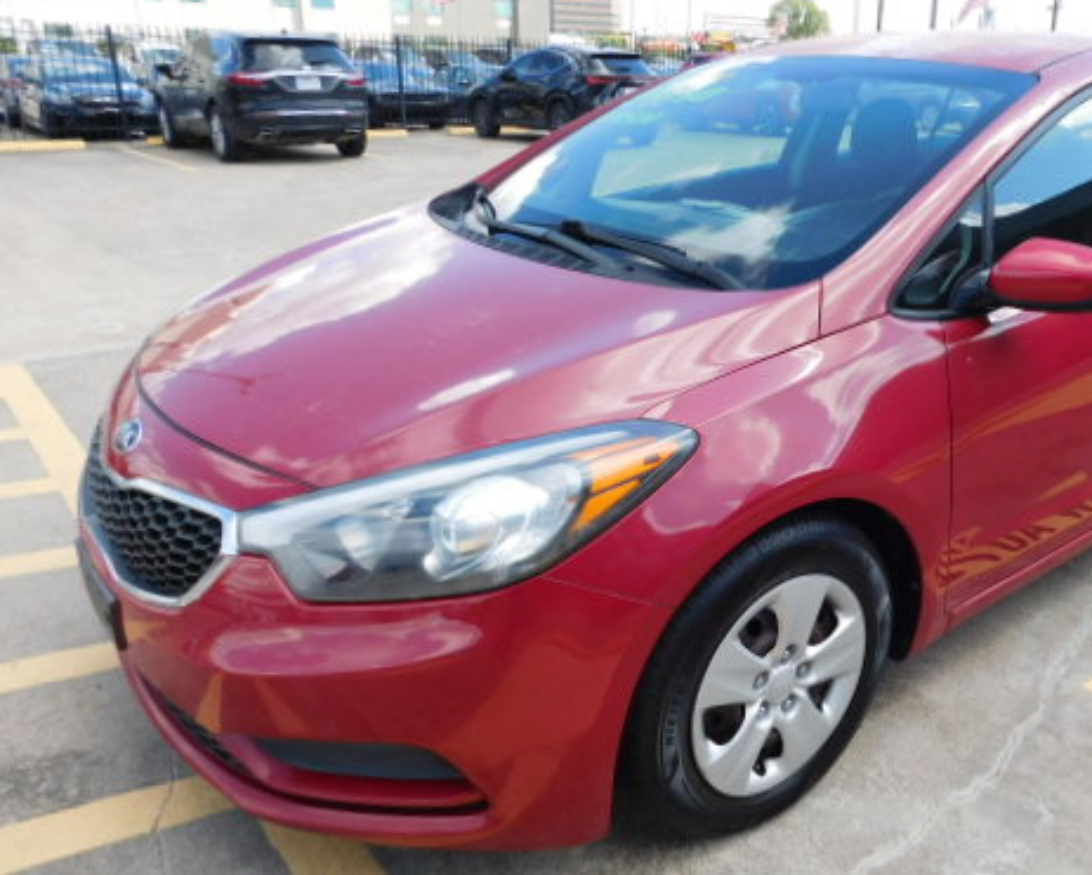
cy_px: 436
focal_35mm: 31
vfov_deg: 47.2
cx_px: 750
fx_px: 1003
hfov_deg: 55.6
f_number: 3
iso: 125
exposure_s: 1/640
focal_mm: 4
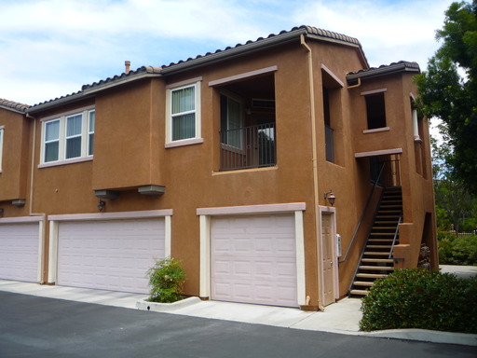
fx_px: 413
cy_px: 179
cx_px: 238
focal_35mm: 30
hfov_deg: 60.0
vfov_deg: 46.8
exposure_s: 1/400
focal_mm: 5.2
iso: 100
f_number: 4
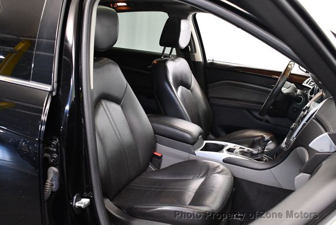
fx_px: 336
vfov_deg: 36.9
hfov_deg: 53.1
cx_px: 168
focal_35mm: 36
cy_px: 112
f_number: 3.5
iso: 3200
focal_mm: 18
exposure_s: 1/100
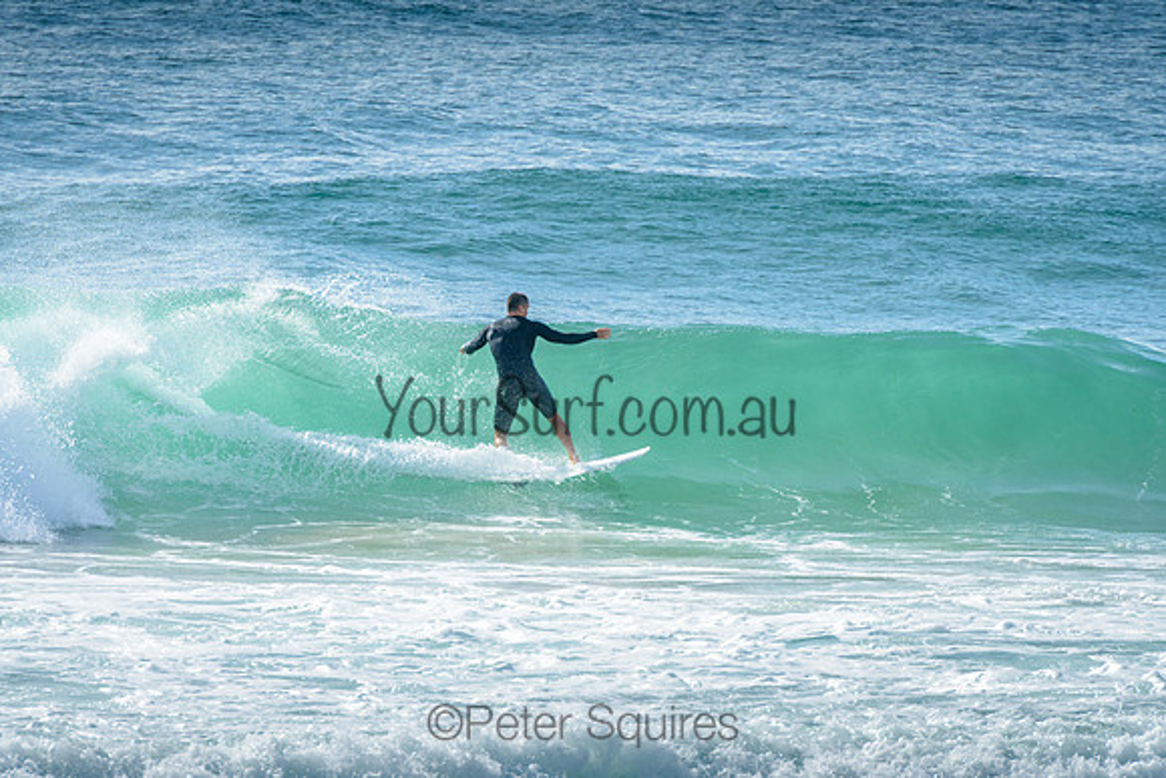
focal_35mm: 490
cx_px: 572
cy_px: 364
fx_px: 15887
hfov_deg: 4.2
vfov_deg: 2.8
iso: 200
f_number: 8
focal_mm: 400
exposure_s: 1/1600
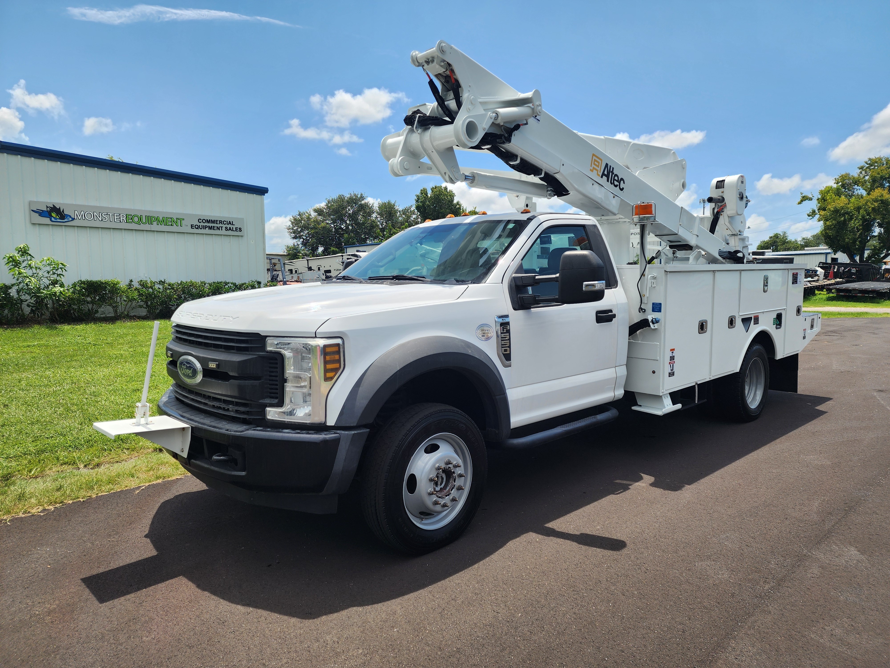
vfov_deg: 58.9
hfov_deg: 73.9
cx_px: 445
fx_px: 591
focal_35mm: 23
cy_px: 334
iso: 12
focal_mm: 6.4
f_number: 1.8
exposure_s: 1/994
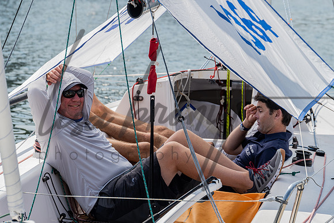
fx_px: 1574
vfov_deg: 8.1
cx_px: 157
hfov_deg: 12.1
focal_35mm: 170
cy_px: 126
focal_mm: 120
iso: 125
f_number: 6.3
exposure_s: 1/400
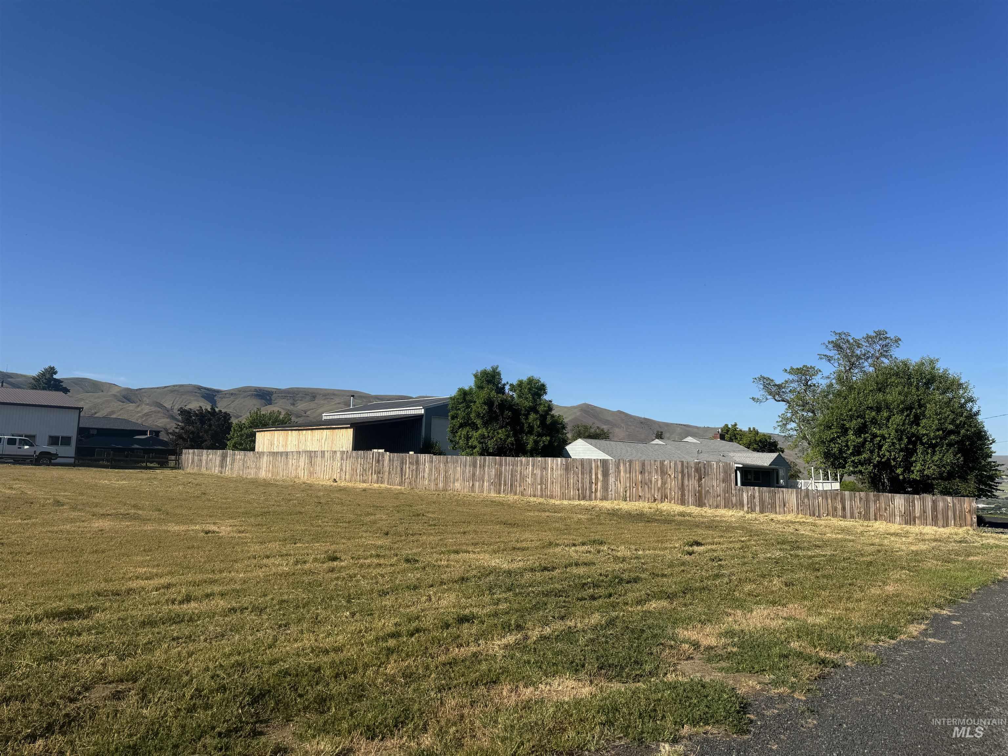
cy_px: 378
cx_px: 504
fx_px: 699
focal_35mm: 24
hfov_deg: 71.6
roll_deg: -0.8
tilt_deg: +7.4
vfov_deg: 56.8
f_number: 1.78
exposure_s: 1/4950
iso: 80
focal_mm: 6.76
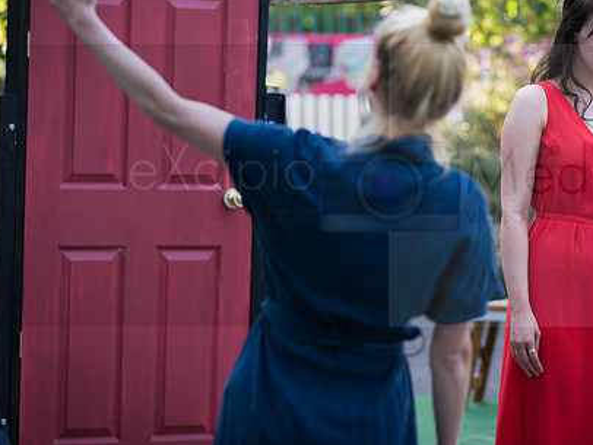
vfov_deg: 9.0
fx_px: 2845
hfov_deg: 11.9
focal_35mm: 166
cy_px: 230
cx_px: 439
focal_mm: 103
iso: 160
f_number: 2.8
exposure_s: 1/125
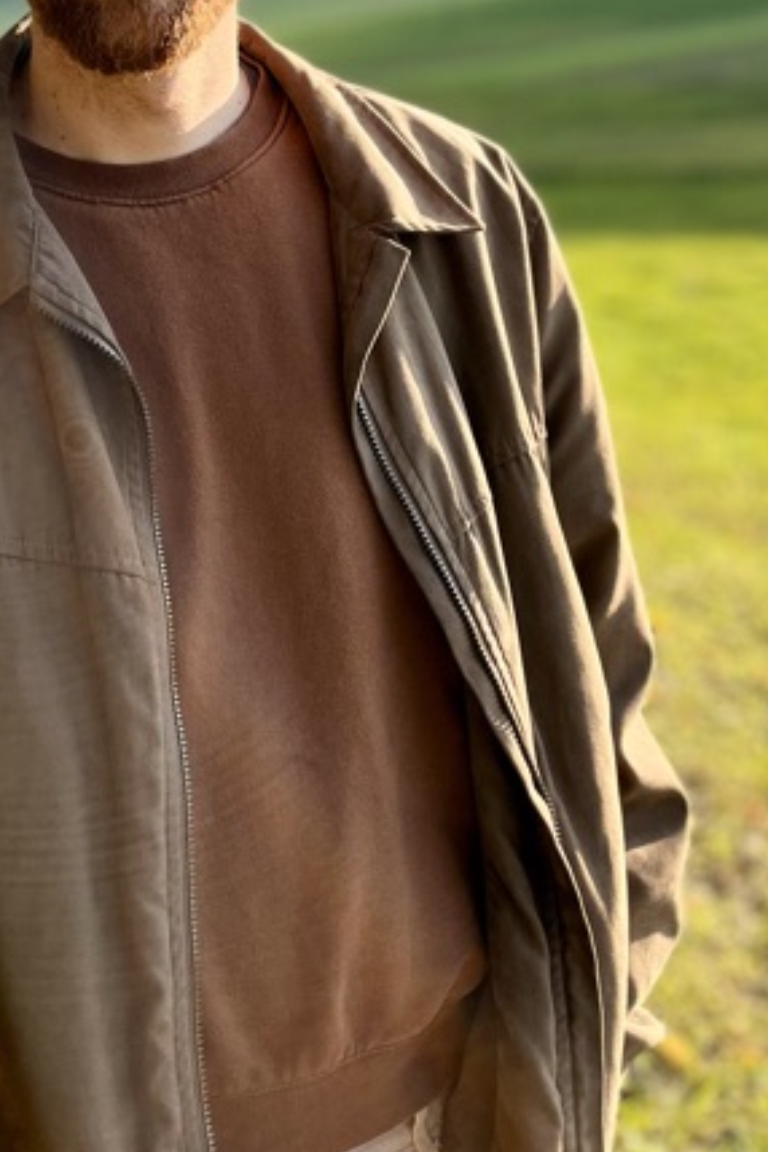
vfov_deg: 31.5
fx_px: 2016
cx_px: 161
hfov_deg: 21.3
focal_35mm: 63
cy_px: 325
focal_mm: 5.1
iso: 50
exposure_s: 1/951
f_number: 1.6
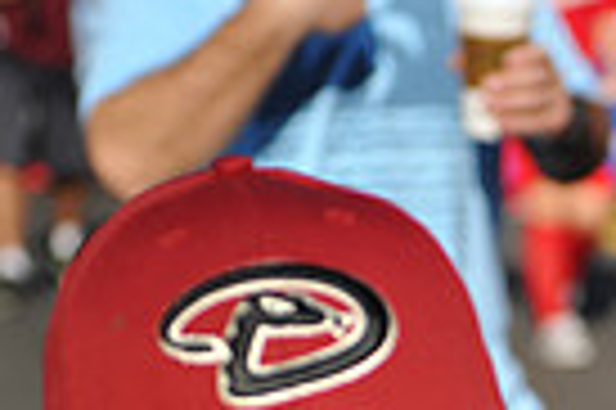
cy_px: 775
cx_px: 836
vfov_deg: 7.0
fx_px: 3247
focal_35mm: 190
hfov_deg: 10.6
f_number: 2.8
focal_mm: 45
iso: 400
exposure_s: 1/6400
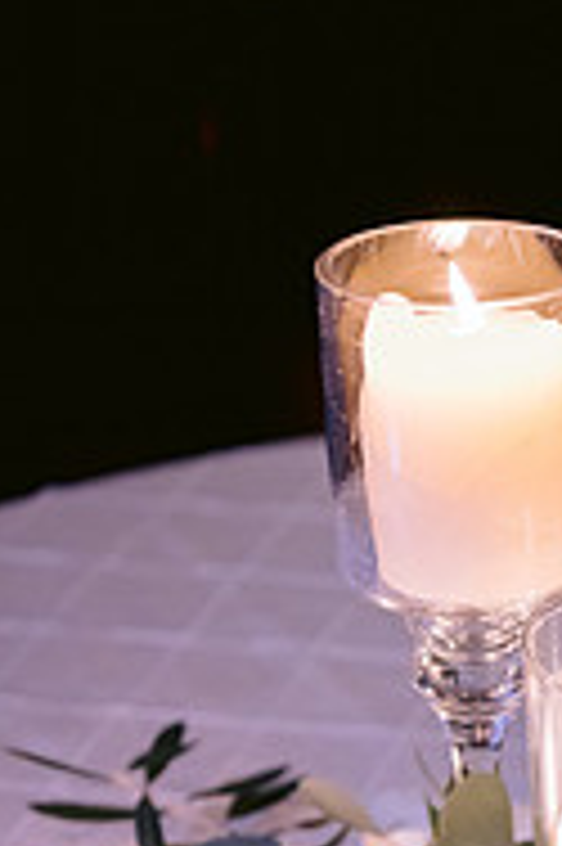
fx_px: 2815
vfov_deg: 16.4
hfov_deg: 11.2
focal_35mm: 120
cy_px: 990
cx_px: 665
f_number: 1.8
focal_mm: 50
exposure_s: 1/200
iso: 3200
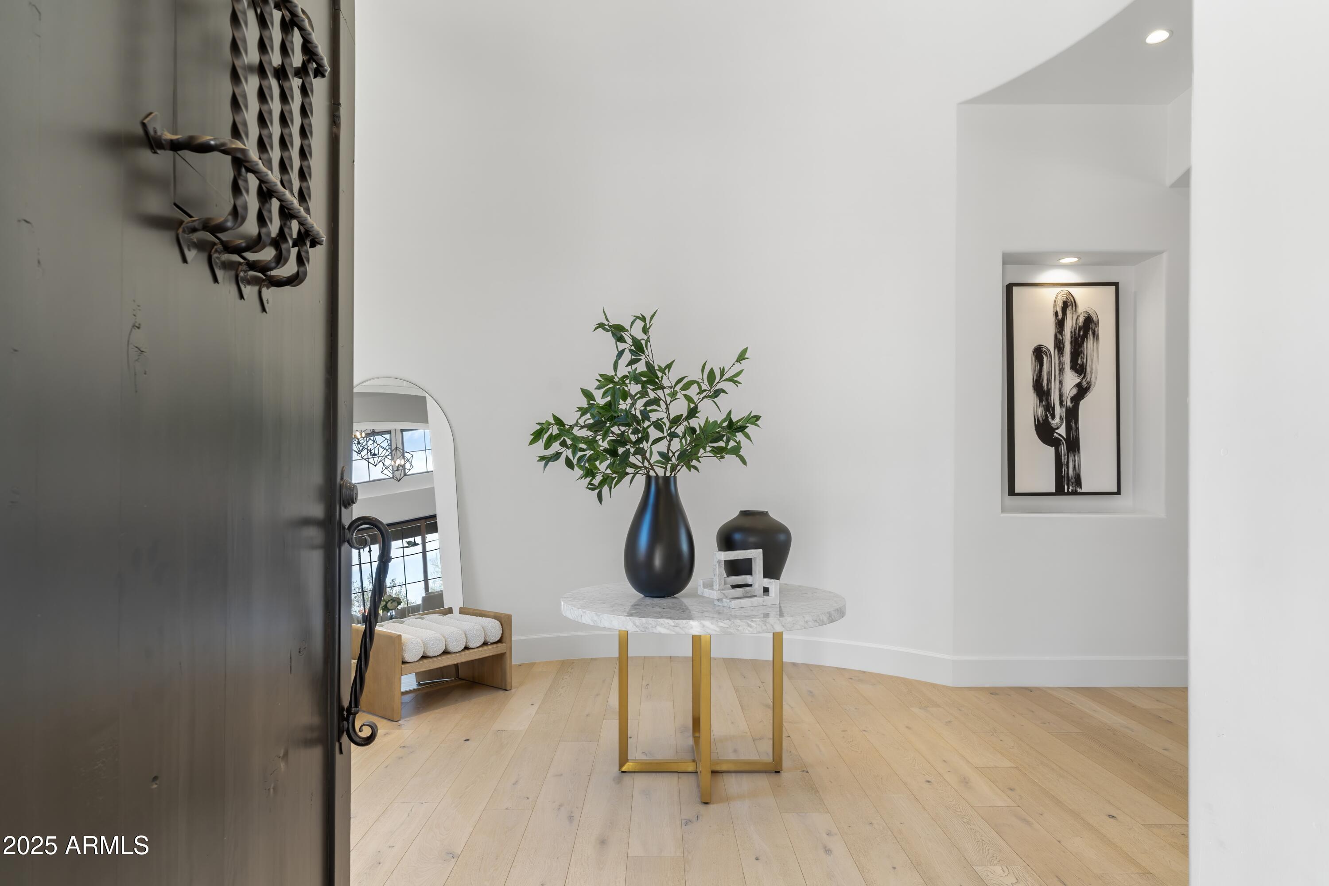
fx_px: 738
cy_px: 443
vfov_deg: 61.9
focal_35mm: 20
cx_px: 664
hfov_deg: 84.0
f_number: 8
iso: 400
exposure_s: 1/60
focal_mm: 20
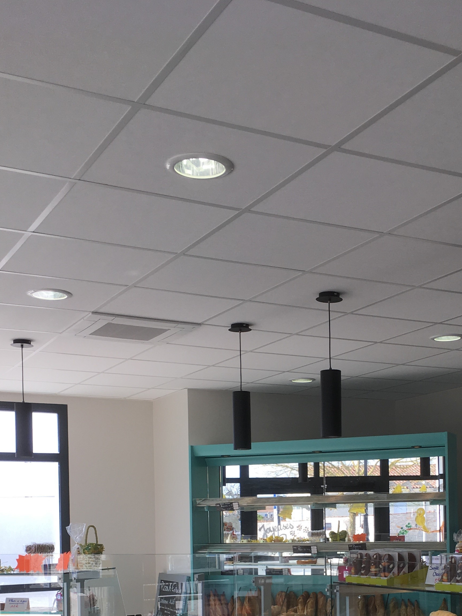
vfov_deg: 35.7
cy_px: 527
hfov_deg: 28.4
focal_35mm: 51
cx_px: 297
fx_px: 907
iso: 25
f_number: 2.2
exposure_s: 1/237
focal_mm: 4.15
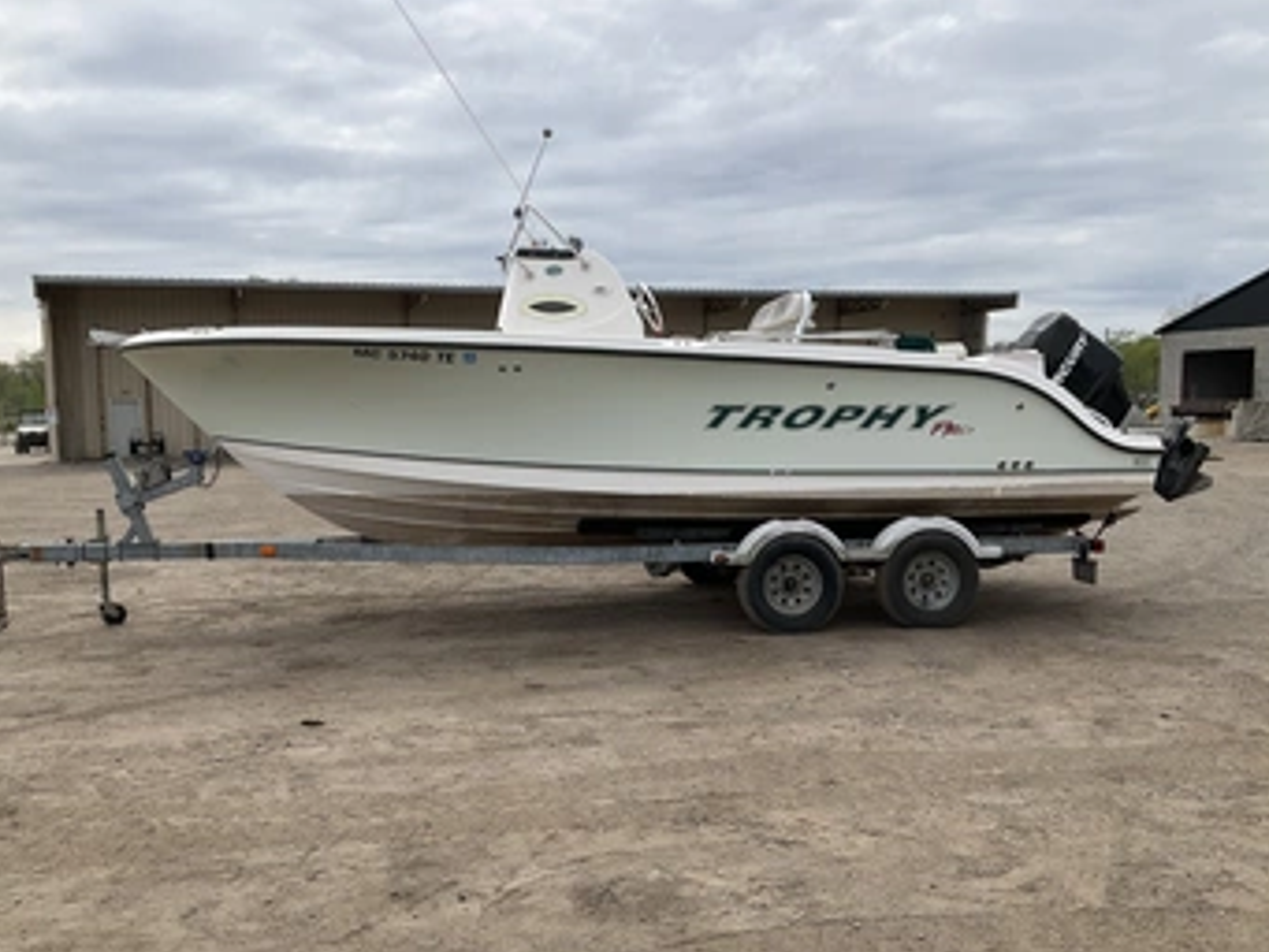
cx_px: 618
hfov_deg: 53.9
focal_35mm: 34
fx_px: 1247
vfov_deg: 41.7
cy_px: 539
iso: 25
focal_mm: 3
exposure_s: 1/2058
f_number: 1.8
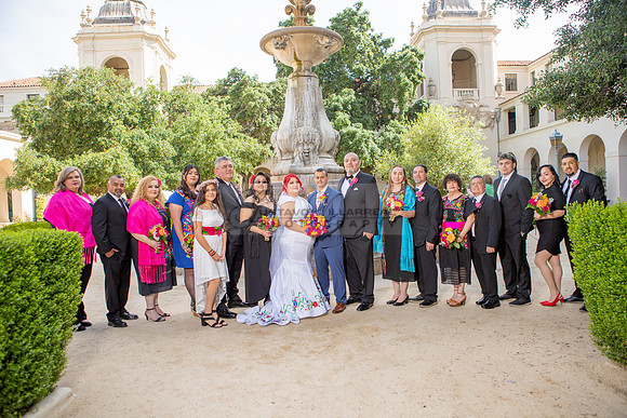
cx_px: 314
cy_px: 209
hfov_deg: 73.7
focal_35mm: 24
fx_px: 418
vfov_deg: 53.2
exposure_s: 1/200
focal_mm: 24
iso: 100
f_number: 4.5
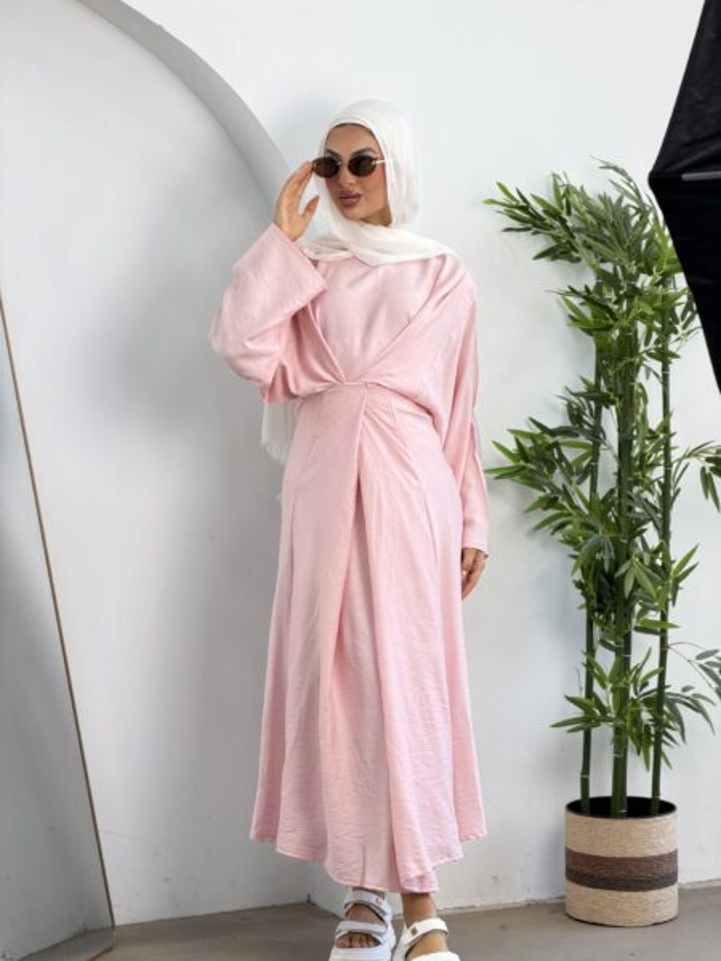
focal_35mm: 100
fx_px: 2777
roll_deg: +0.6
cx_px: 360
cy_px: 480
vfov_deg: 19.6
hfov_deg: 14.8
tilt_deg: -5.0
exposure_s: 1/100
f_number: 2.8
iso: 40
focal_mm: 16.89
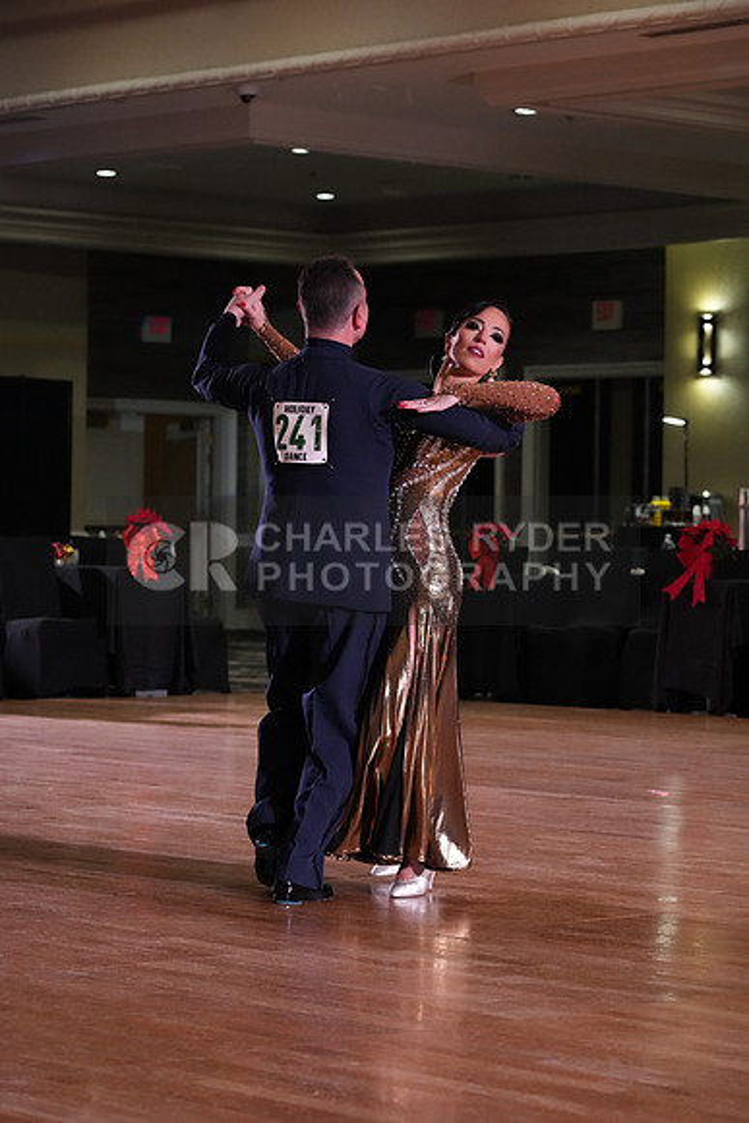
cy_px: 562
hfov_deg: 13.0
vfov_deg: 19.5
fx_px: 3275
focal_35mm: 105
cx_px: 374
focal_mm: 105
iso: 5000
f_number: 5.6
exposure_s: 1/320
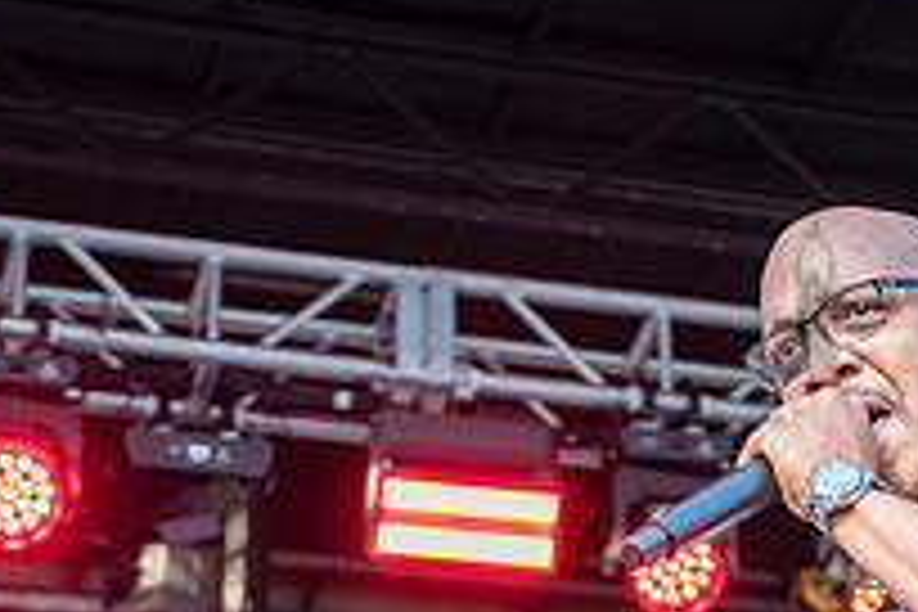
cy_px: 731
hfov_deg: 13.6
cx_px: 821
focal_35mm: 150
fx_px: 3825
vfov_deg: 9.0
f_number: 3.5
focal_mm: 52
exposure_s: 1/200
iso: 500
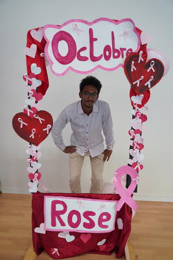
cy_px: 130
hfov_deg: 38.5
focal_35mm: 34
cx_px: 86
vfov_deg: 55.2
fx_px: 248
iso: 1600
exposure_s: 1/160
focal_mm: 34.4
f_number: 4
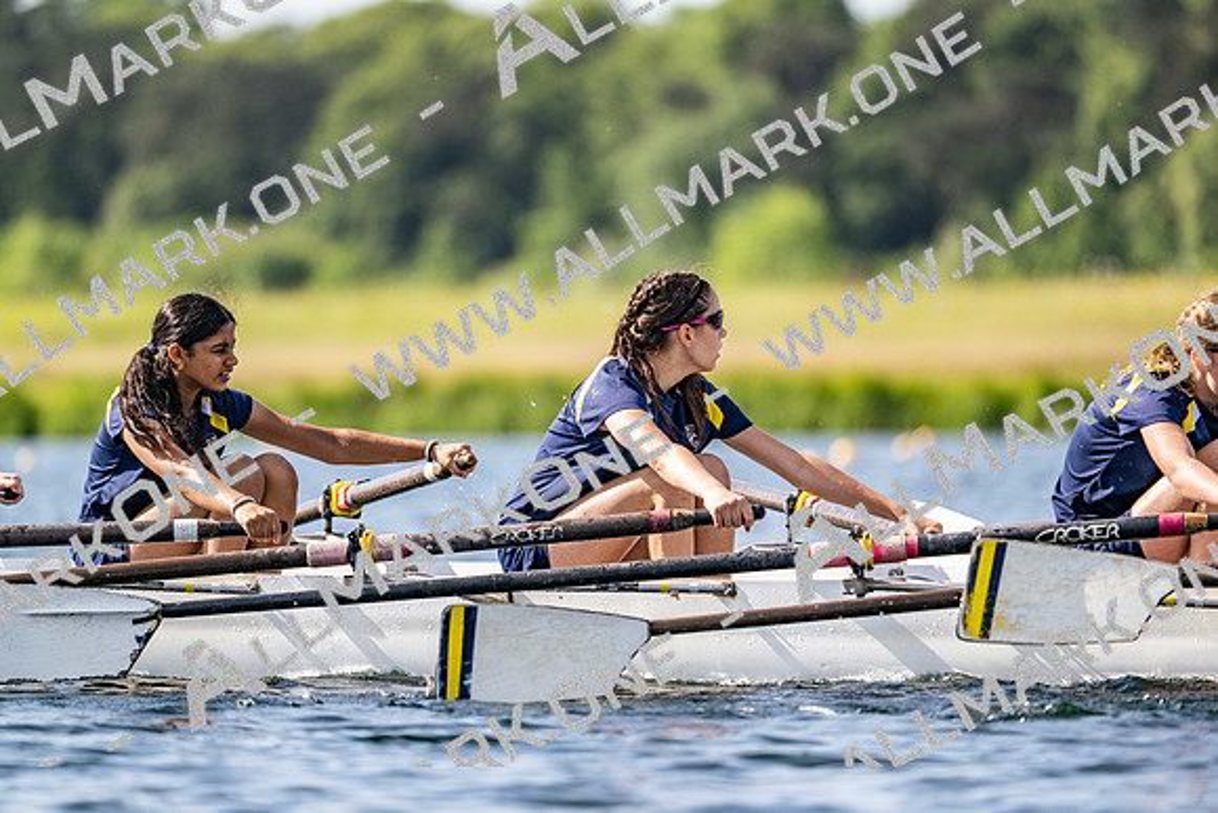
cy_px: 406
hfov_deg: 5.2
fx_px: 13536
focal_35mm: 400
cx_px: 609
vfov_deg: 3.4
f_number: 4.5
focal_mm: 400
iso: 320
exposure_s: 1/2500
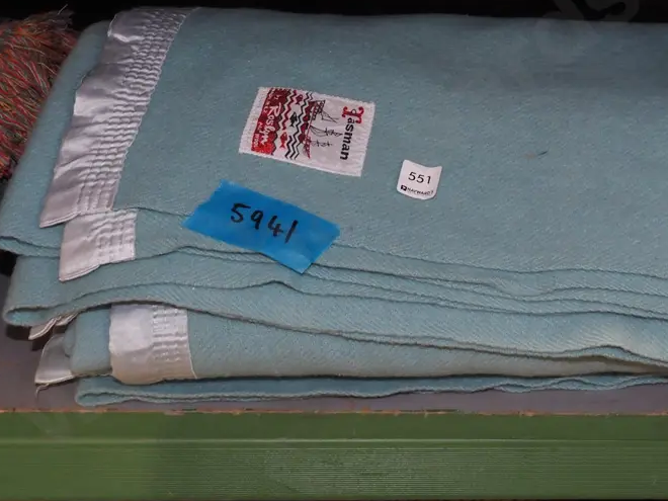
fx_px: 1139
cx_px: 445
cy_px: 122
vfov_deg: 24.5
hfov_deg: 32.4
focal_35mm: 59
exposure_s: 1/60
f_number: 5.6
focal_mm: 19
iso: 1600
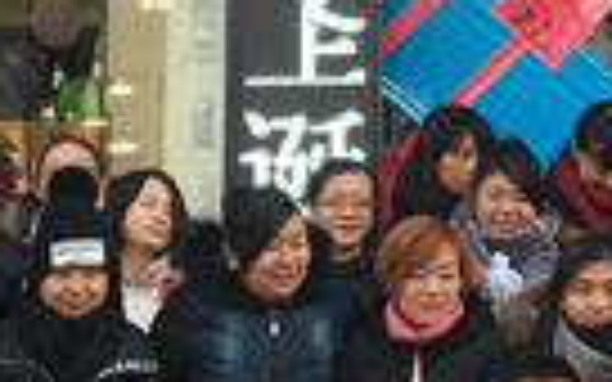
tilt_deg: +11.5
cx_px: 616
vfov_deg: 9.1
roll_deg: +0.5
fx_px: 2385
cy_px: -54
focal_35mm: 143
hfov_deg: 14.4
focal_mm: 4.15
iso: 25
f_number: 2.2
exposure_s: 1/143
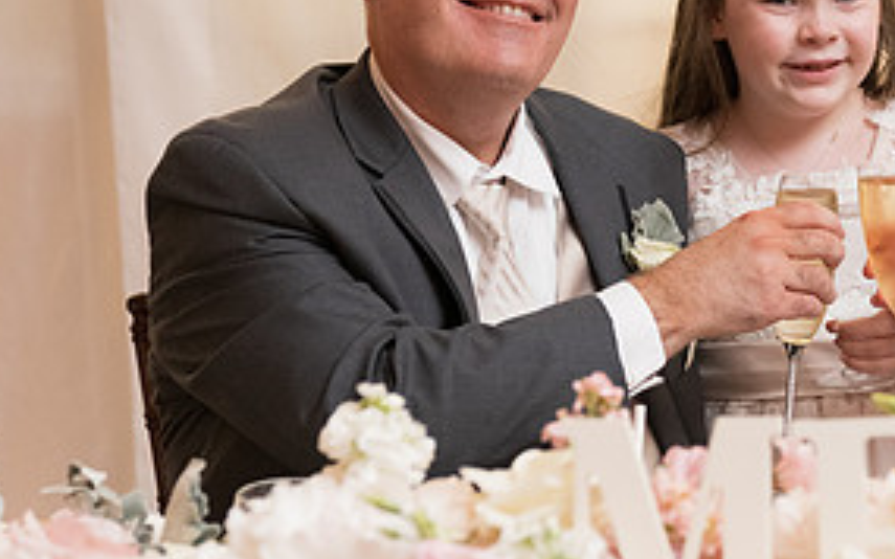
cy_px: 96
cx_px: 813
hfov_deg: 14.3
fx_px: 3536
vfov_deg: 9.0
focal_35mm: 145
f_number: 5
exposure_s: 1/125
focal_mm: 70
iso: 2800
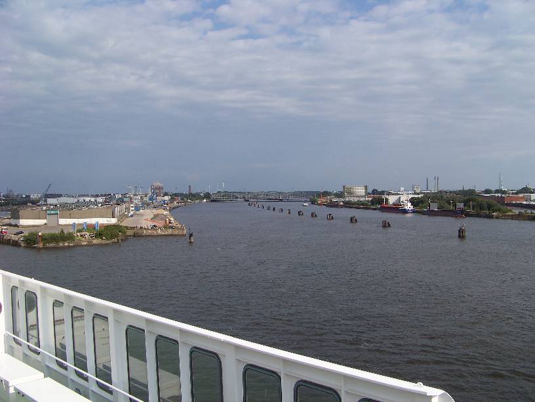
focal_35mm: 36
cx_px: 268
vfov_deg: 39.7
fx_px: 556
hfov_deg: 51.4
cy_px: 201
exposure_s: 1/800
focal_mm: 5.85
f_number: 4
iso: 66
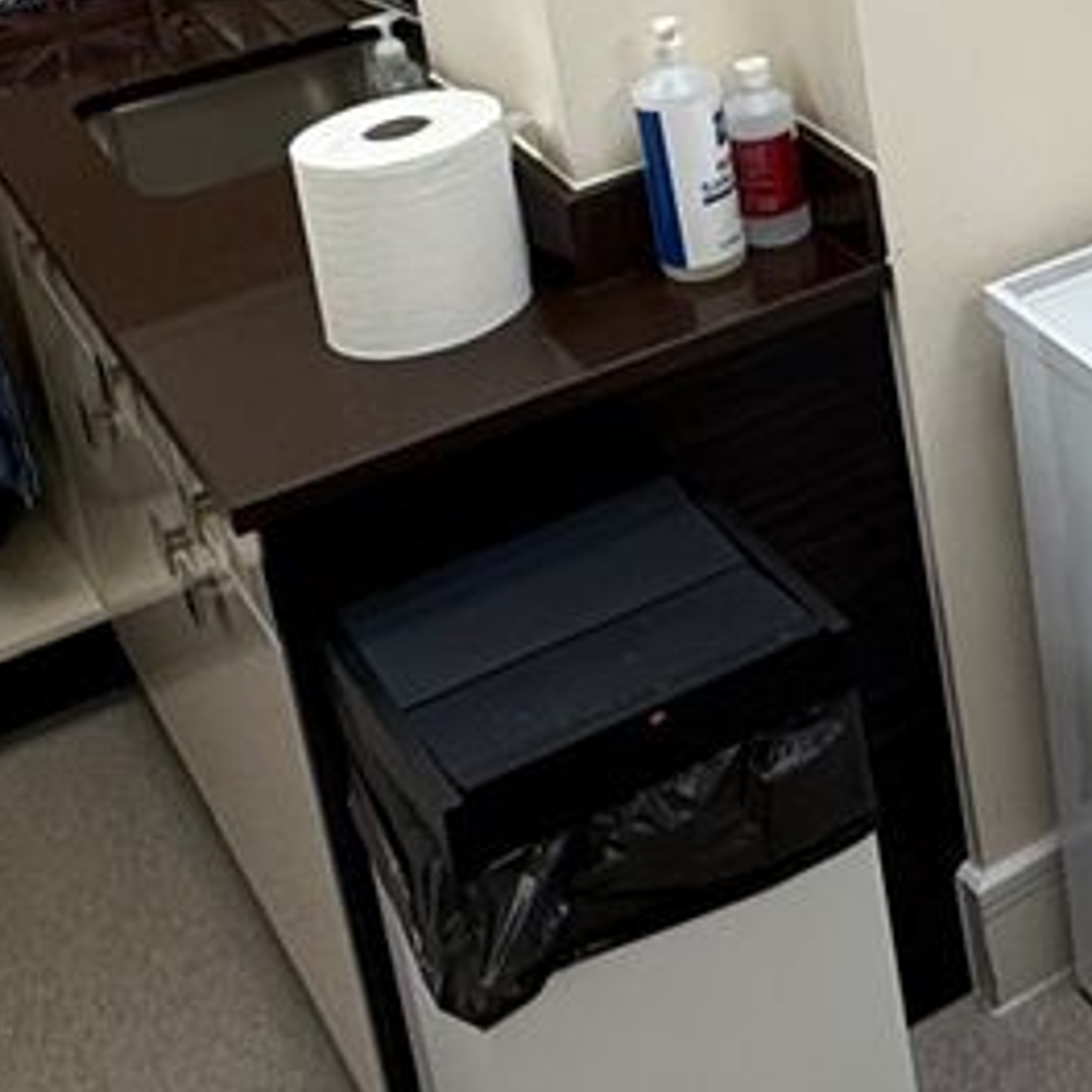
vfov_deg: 28.5
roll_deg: +3.5
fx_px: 1856
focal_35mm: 52
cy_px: -217
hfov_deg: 25.3
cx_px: 1613
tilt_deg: -15.0
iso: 64
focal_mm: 2.22
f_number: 2.2
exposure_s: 1/100
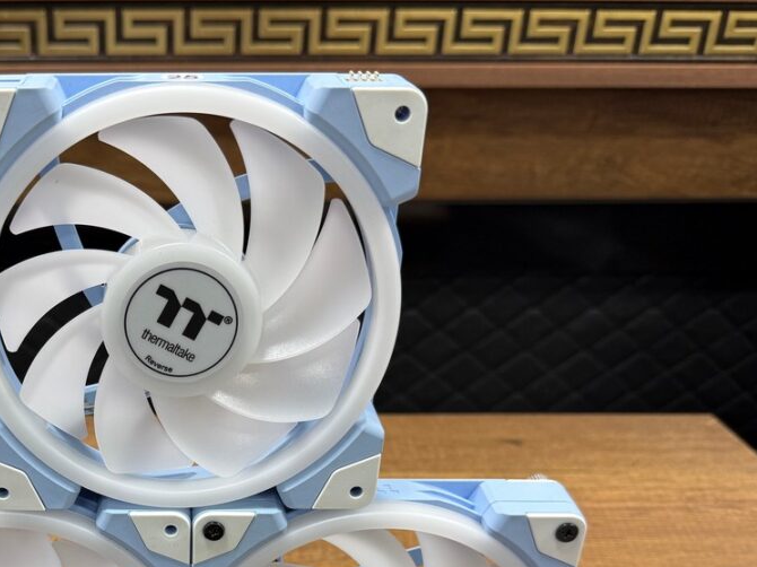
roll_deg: +0.2
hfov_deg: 41.9
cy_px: 489
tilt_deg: -27.4
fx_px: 940
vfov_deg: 32.2
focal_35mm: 43
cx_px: 151
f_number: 1.78
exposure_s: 1/50
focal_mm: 6.76
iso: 125
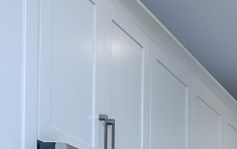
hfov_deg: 18.6
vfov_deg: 11.8
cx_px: 382
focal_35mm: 95
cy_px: 330
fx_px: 614
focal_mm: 11
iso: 320
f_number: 7.1
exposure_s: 1/20
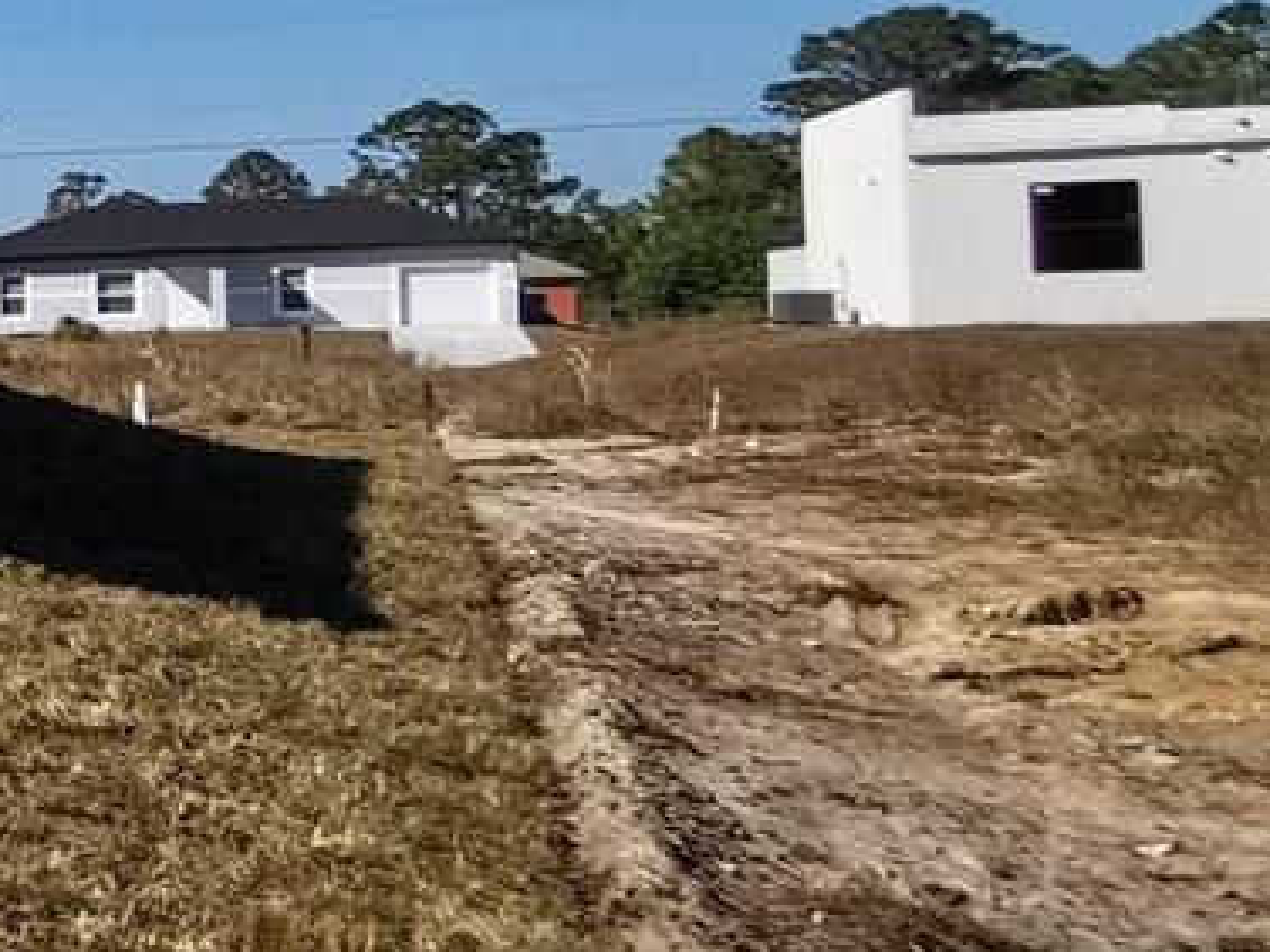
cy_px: 294
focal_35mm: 68
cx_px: -1361
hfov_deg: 17.9
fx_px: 2495
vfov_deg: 21.5
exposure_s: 1/1404
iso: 50
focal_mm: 2.35
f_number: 2.2
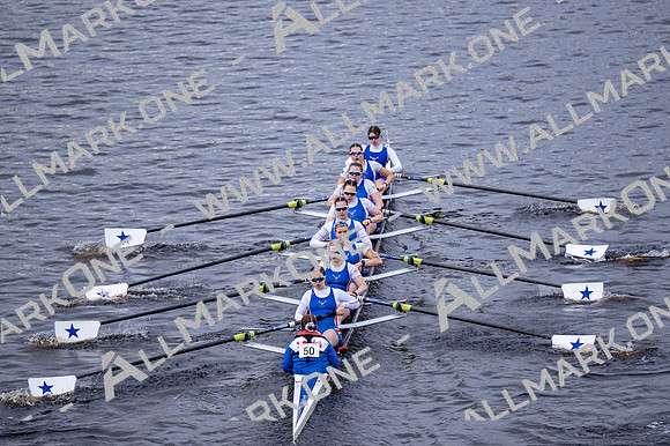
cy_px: 223
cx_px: 335
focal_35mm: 300
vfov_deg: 4.6
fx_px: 5580
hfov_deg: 6.9
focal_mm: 200
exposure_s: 1/2000
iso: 720
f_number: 2.8
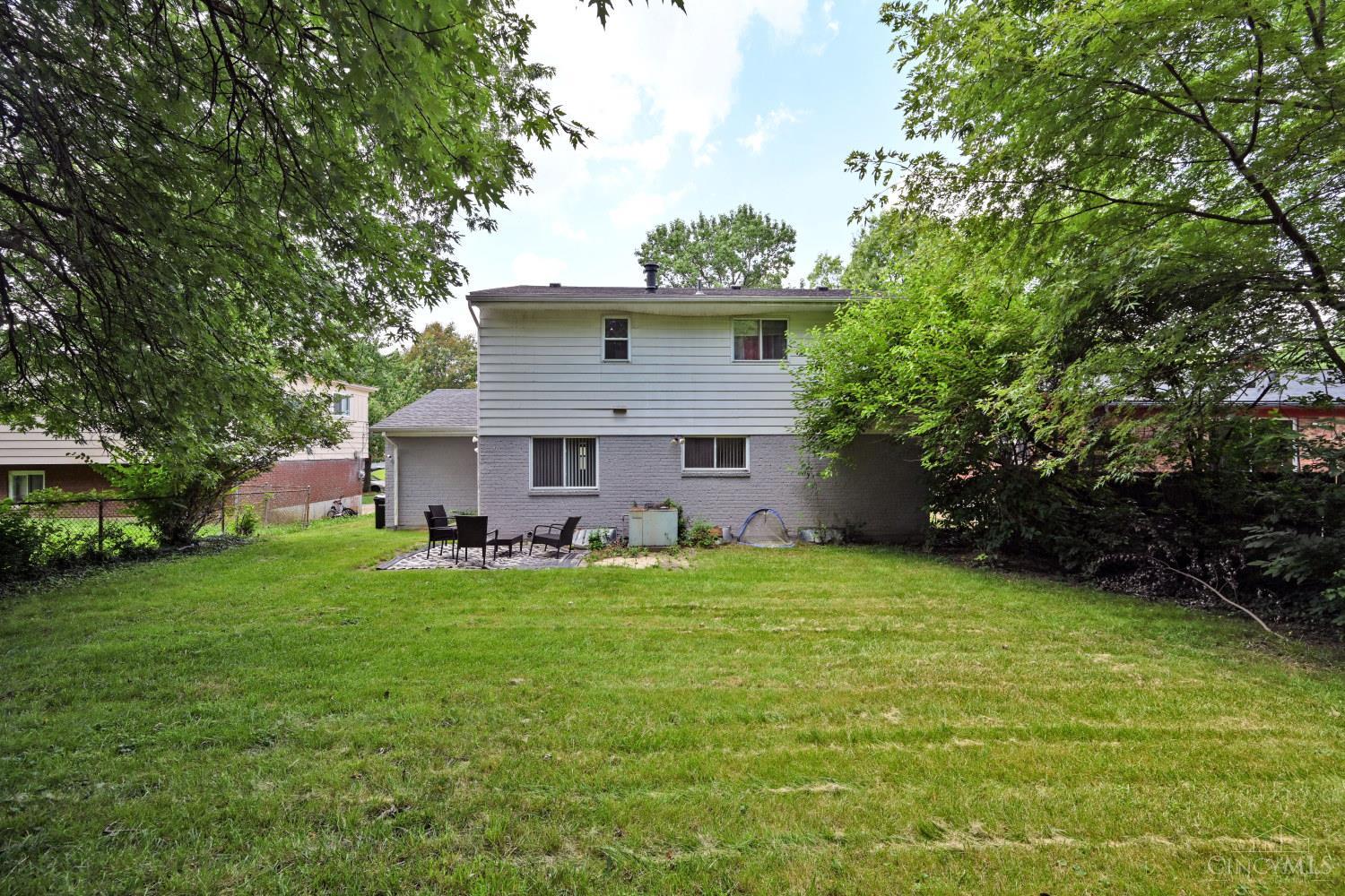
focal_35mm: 14
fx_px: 523
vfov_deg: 81.2
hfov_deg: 104.3
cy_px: 448
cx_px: 672
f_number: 5.6
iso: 160
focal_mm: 14
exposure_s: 1/250
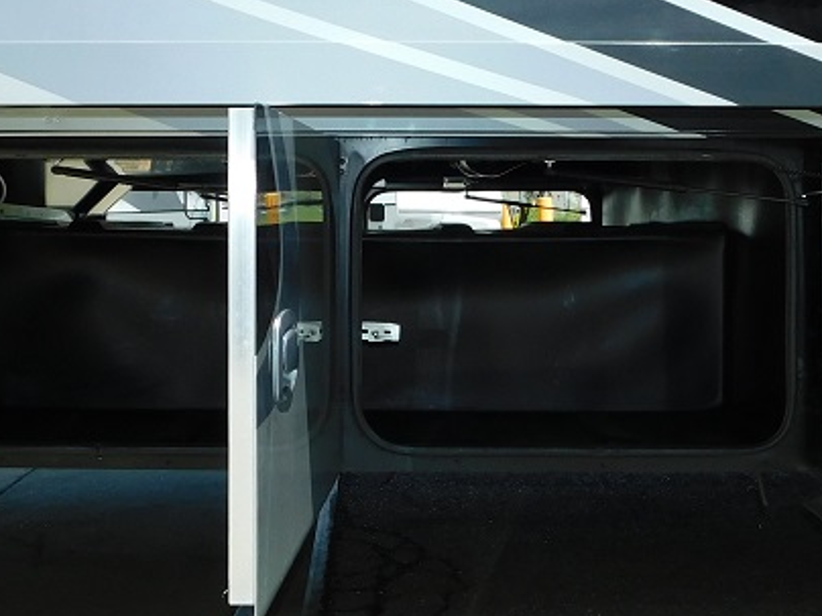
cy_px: 169
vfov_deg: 25.4
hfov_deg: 33.8
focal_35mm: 57
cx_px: 372
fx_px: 1354
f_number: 3
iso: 125
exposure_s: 1/800
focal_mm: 4
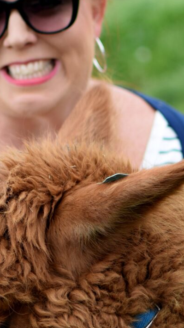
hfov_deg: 7.2
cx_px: 27
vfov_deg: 12.7
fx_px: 1453
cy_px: 303
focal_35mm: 168
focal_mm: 35
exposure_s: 1/1000
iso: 100
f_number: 1.8
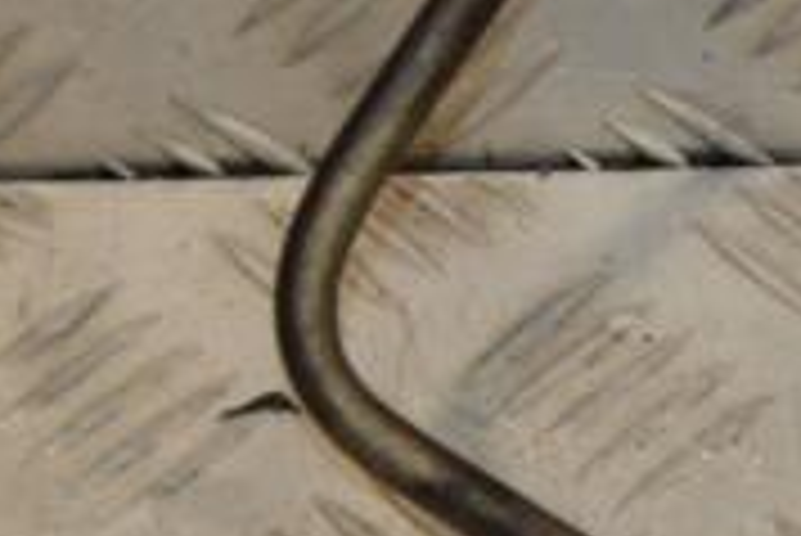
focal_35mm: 243
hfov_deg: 8.3
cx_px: 1188
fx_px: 5411
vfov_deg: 5.7
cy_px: 248
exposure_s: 1/160
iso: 800
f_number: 8
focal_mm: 48
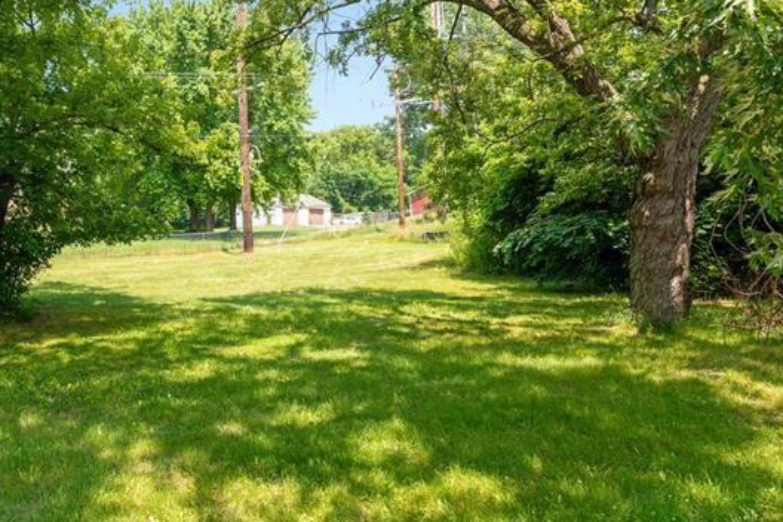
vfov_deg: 39.5
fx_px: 718
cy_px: 177
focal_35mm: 33
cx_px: 159
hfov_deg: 53.5
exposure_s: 1/200
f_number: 8
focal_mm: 17
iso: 400
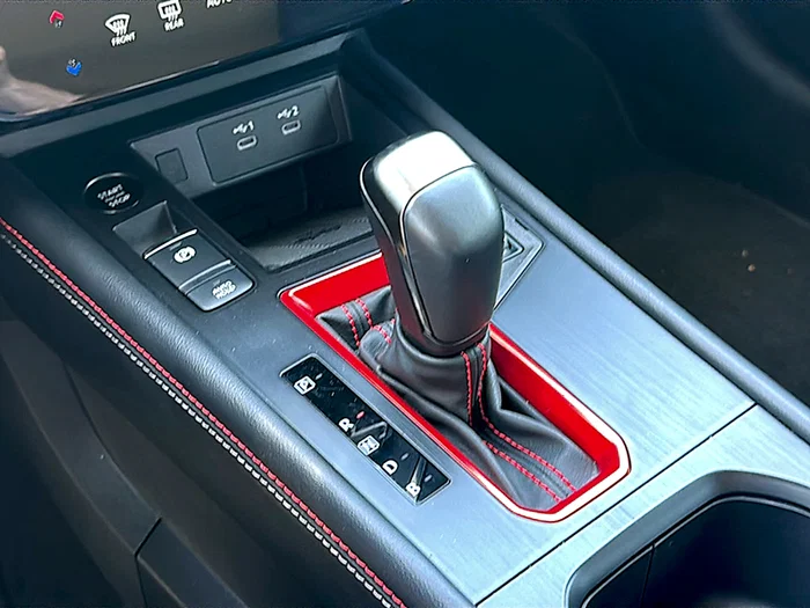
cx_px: 405
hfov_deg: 45.8
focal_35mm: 41
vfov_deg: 35.1
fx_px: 959
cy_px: 304
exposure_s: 1/42
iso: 125
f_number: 1.78
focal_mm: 6.86
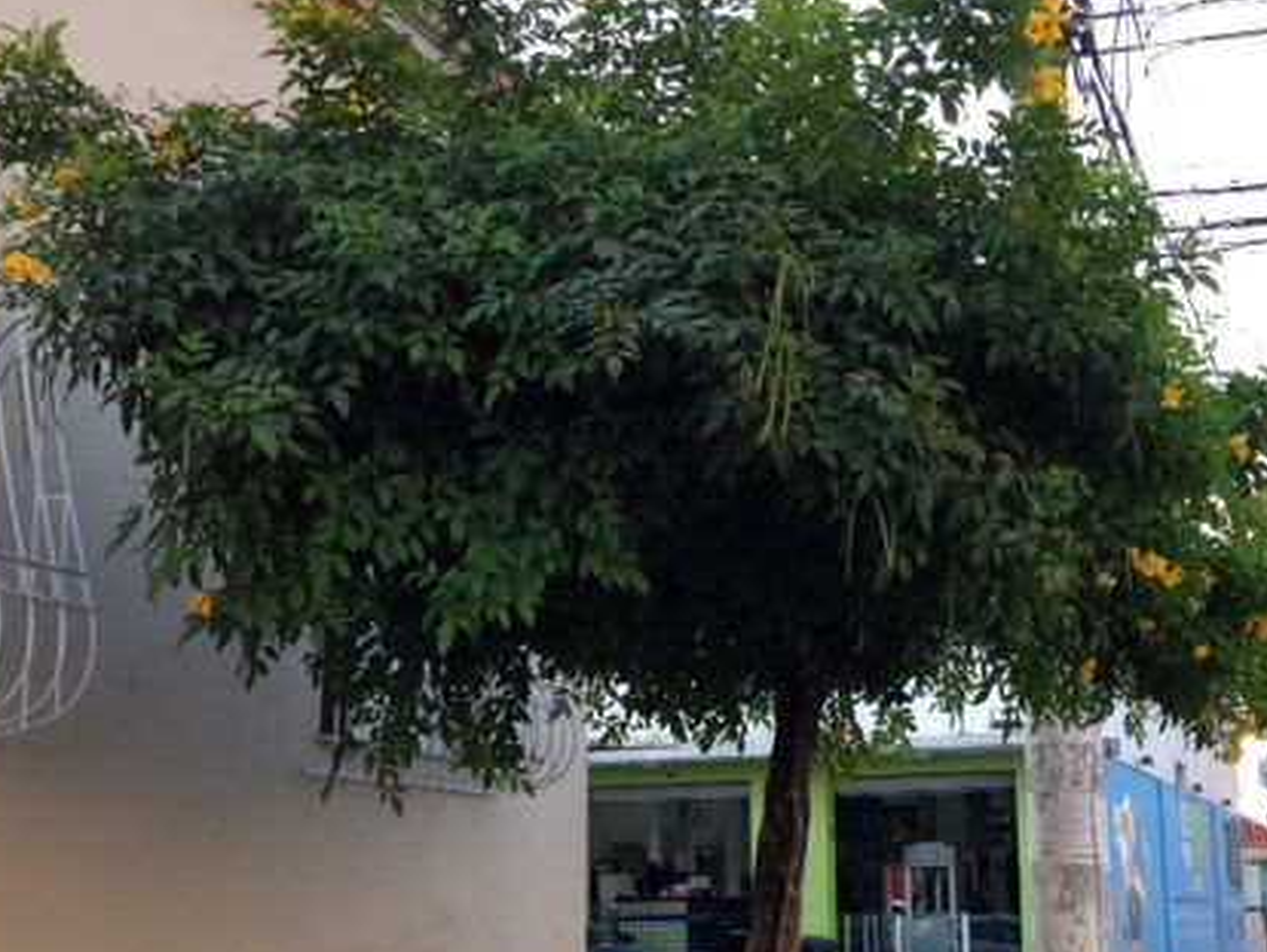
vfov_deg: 28.5
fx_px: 1868
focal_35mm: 51
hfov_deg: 37.3
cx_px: 790
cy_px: 597
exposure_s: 1/120
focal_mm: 4.12
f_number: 2.4
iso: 50
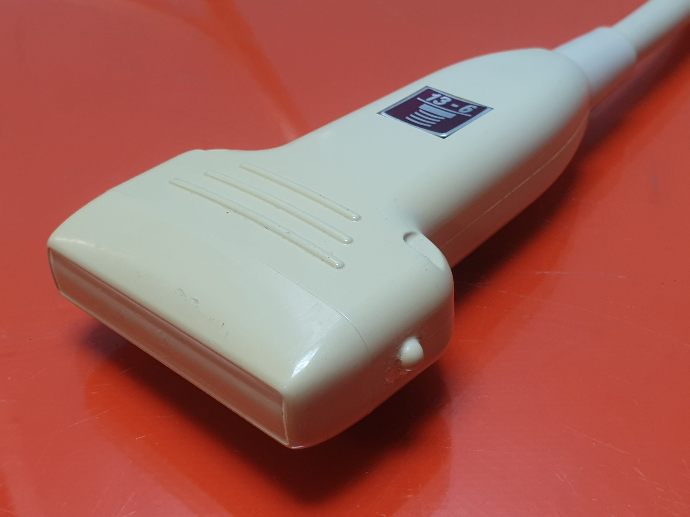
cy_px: 258
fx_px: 518
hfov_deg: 67.3
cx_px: 345
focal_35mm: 26
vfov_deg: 53.1
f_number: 2.4
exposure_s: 1/50
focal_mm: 4.3
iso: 100
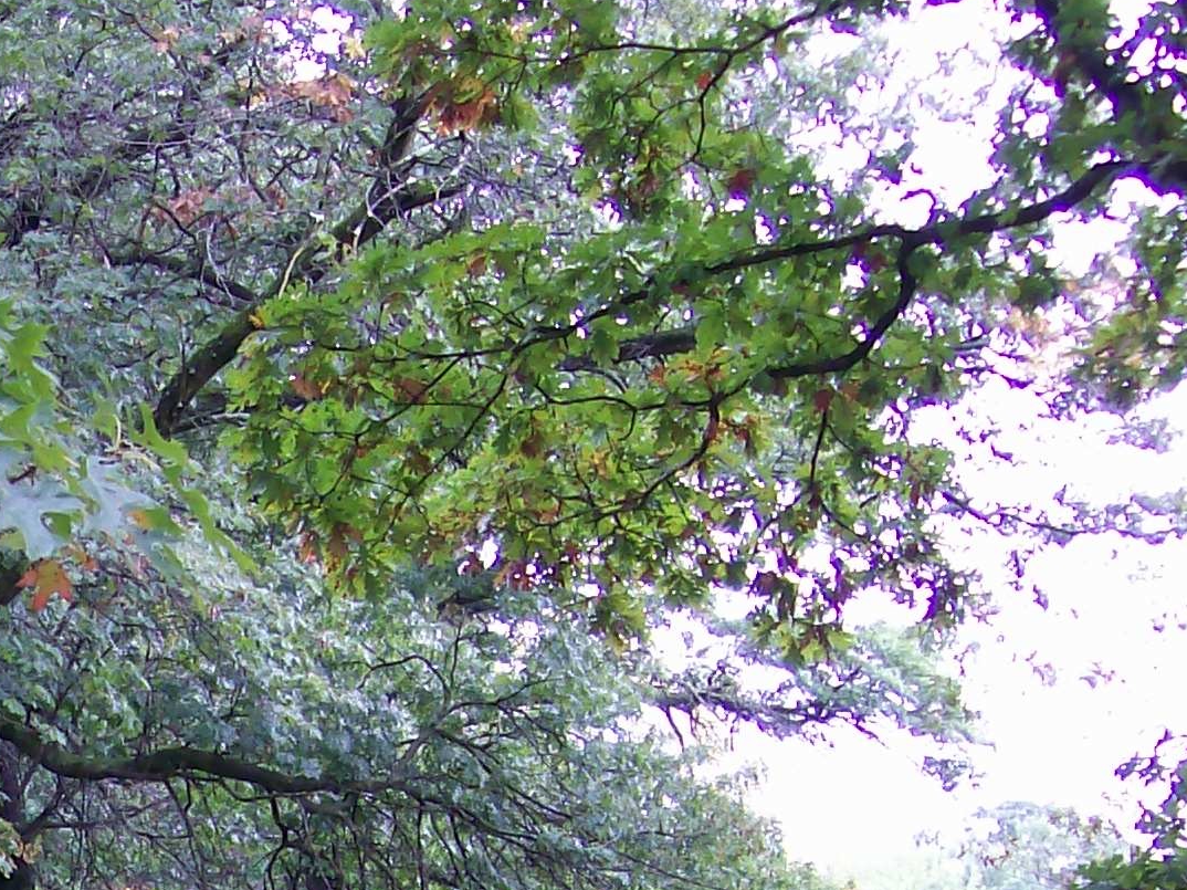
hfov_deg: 18.1
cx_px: -243
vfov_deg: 13.7
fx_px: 3531
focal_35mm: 103
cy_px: 1242
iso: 80
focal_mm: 6
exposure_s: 1/43
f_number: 2.7
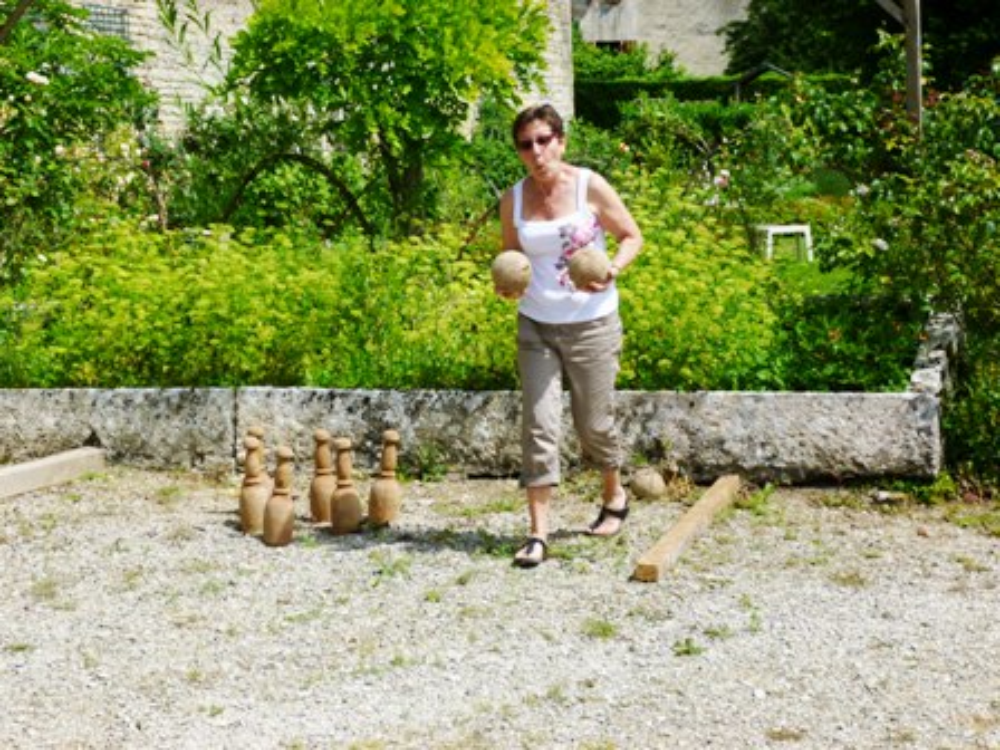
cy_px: 375
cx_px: 500
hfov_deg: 26.7
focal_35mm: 73
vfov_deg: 20.2
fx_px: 2109
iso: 100
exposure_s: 1/500
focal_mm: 13.2
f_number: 4.7
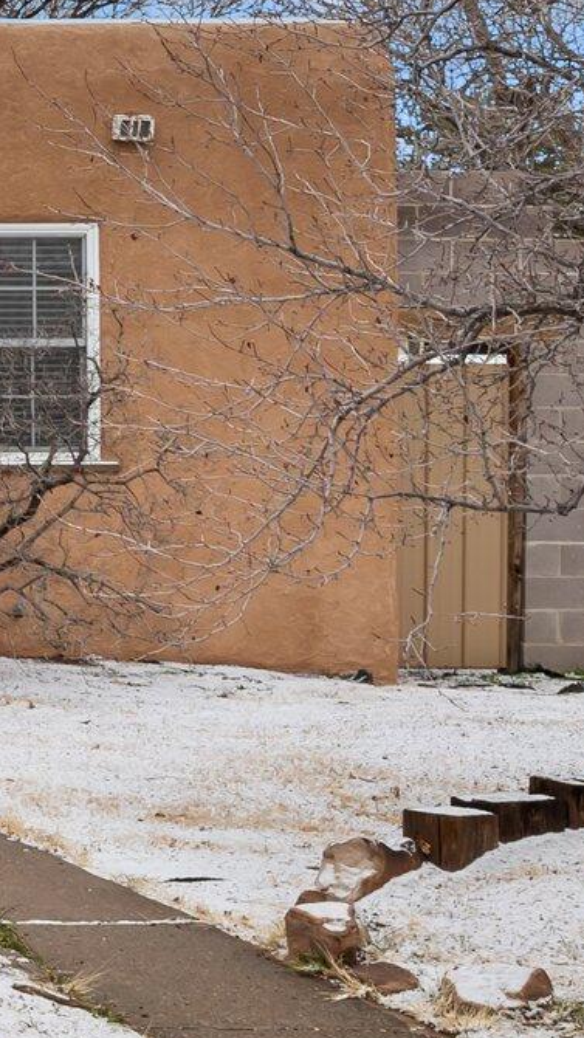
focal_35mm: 96
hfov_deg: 10.3
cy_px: 380
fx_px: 2642
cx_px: -954
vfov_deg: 22.2
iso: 200
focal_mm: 20
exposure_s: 1/60
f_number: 9
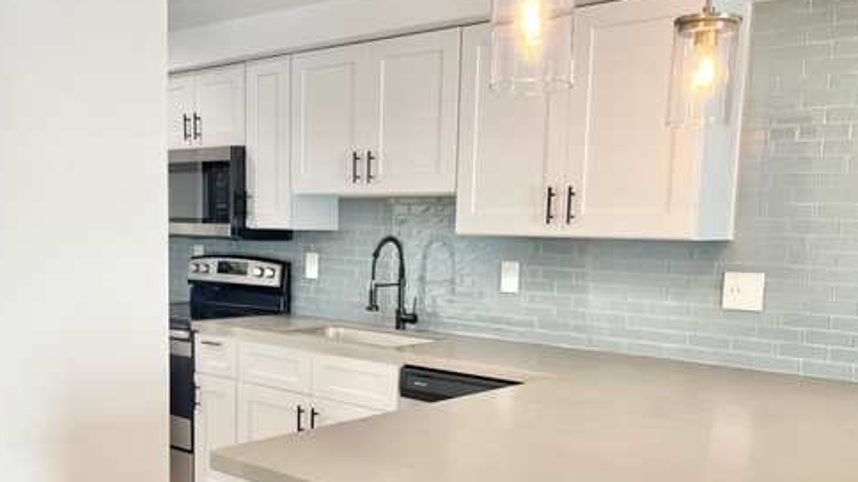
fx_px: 887
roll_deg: -1.1
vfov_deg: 30.0
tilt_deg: -8.2
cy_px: 347
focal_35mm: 39
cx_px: 339
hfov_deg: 51.2
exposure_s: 1/60
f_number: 1.6
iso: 80
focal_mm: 5.1
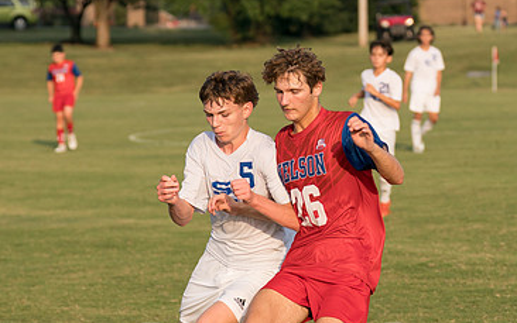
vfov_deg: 6.2
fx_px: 3002
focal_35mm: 213
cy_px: 163
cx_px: 356
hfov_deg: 9.8
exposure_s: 1/1250
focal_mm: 80
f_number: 2.8
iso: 160
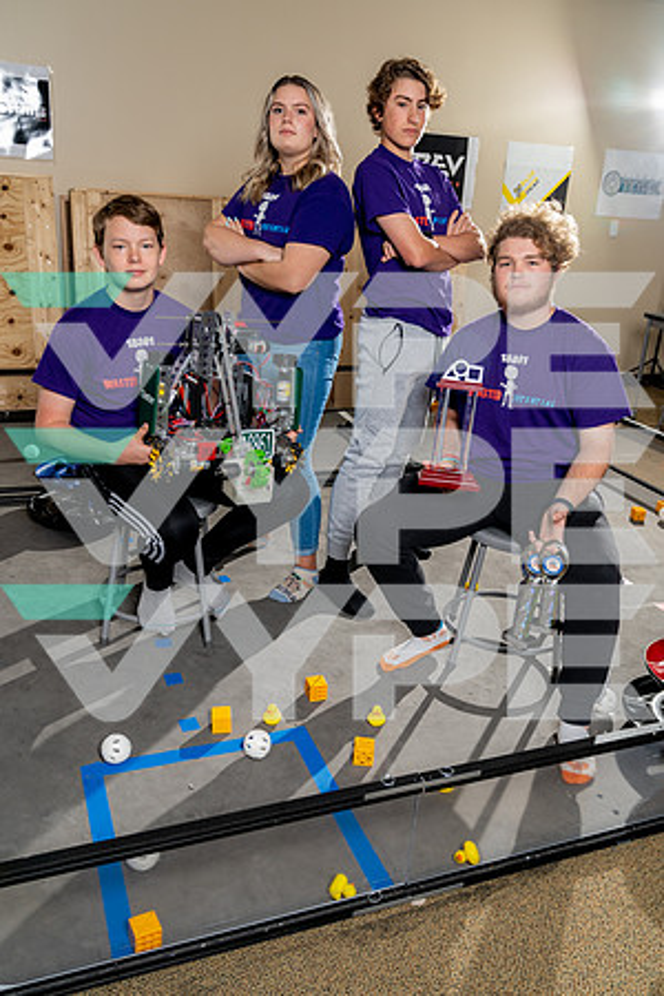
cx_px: 332
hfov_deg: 43.6
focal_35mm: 30
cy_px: 498
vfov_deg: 61.9
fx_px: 830
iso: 100
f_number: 4.5
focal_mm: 30
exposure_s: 1/250
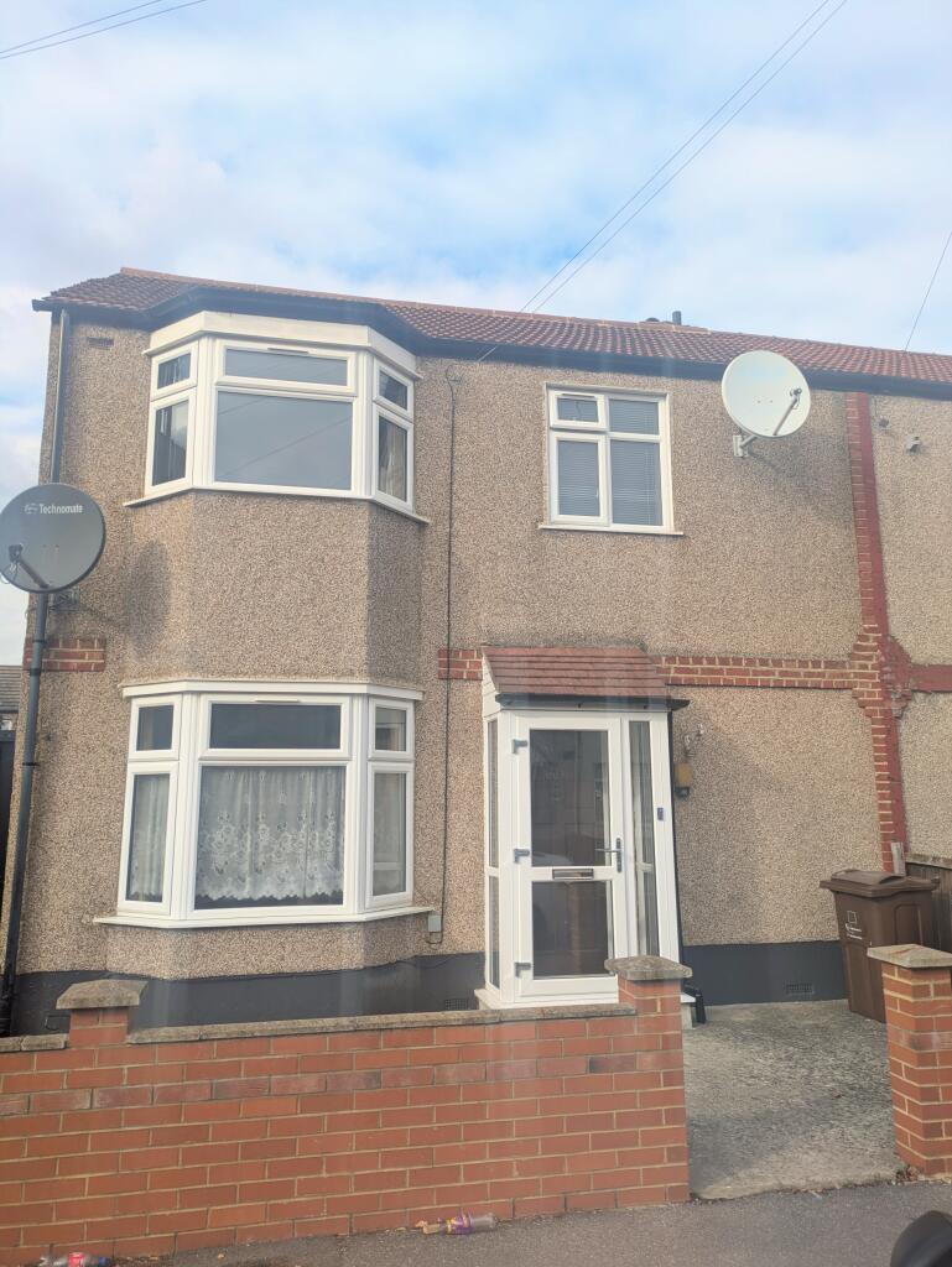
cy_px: 634
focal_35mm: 25
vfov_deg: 69.4
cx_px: 476
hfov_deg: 54.9
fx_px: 916
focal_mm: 5.43
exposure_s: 1/987
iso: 44
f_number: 1.89
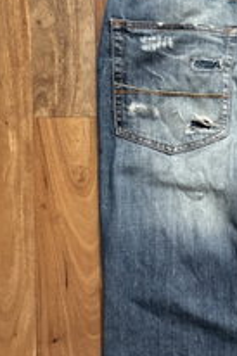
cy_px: 324
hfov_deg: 18.7
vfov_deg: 27.7
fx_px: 692
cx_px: 259
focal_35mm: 70
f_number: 1.6
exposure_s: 1/60
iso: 250
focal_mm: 5.96
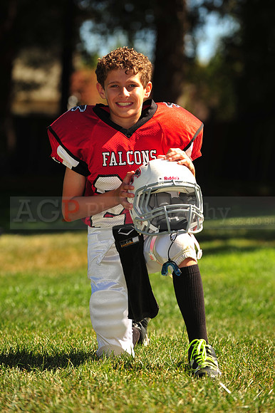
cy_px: 206
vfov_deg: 12.1
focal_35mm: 170
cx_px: 138
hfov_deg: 8.1
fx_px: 1950
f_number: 4.5
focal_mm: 170
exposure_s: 1/500
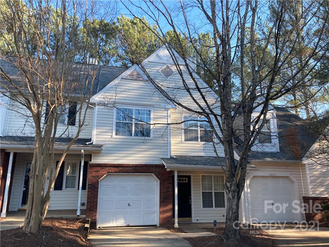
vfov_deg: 49.7
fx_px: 266
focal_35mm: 28
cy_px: 124
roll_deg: -0.3
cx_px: 164
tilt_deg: +14.8
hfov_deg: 63.4
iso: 20
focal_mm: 3.99
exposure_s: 1/149
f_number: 1.8
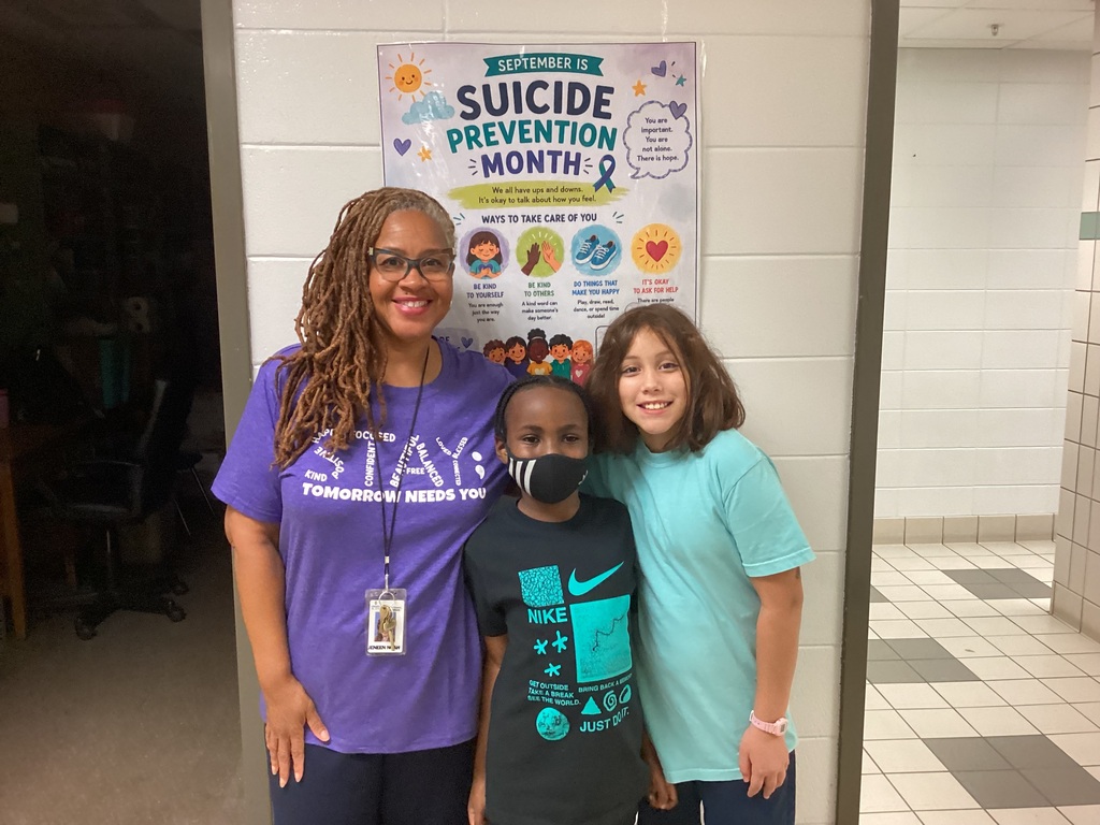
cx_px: 550
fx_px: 985
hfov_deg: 58.4
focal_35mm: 31
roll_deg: -0.1
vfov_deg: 45.4
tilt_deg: -10.4
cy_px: 412
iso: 320
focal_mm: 3.3
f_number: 2.4
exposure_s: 1/50
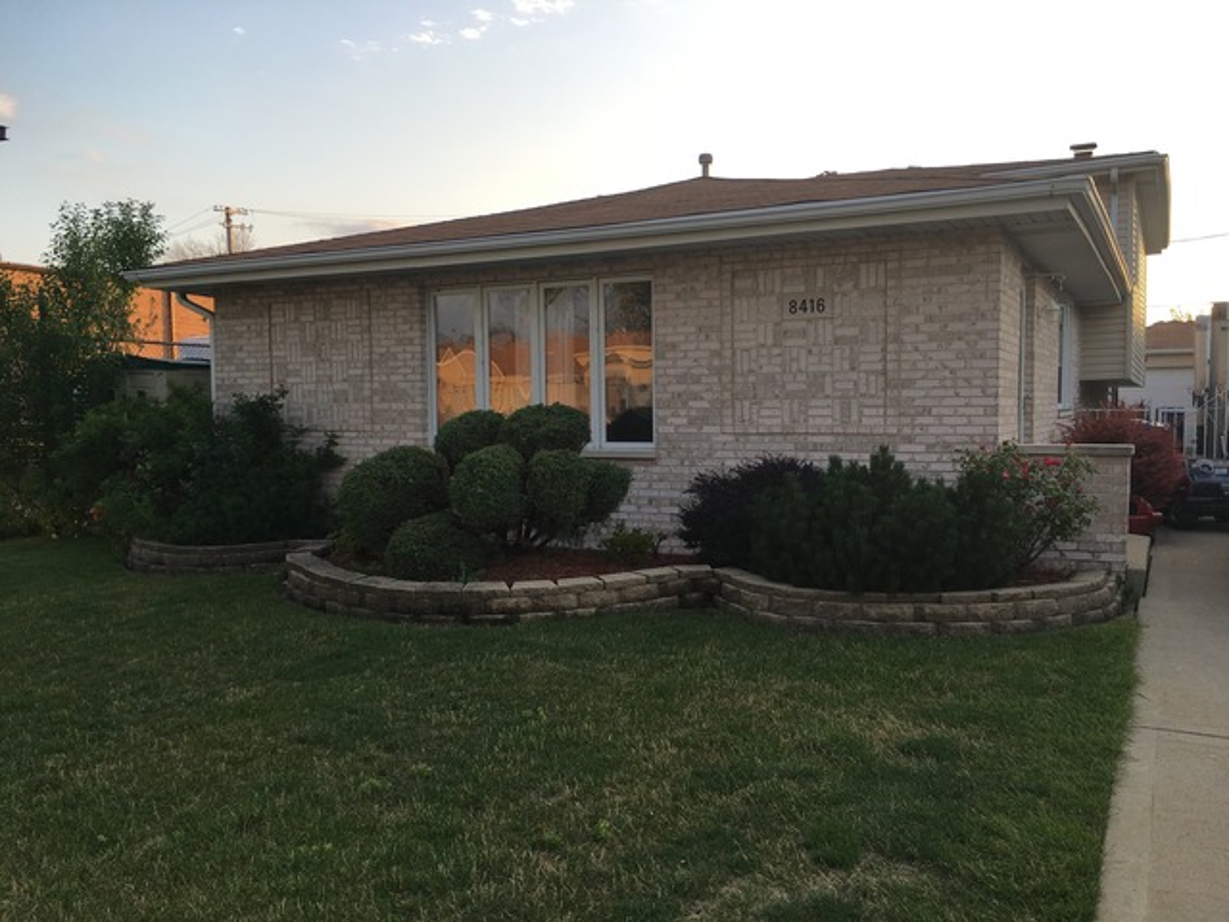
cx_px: 614
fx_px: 1030
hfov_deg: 61.7
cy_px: 461
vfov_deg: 48.2
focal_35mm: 29
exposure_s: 1/268
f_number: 2.2
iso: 25
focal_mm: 4.15
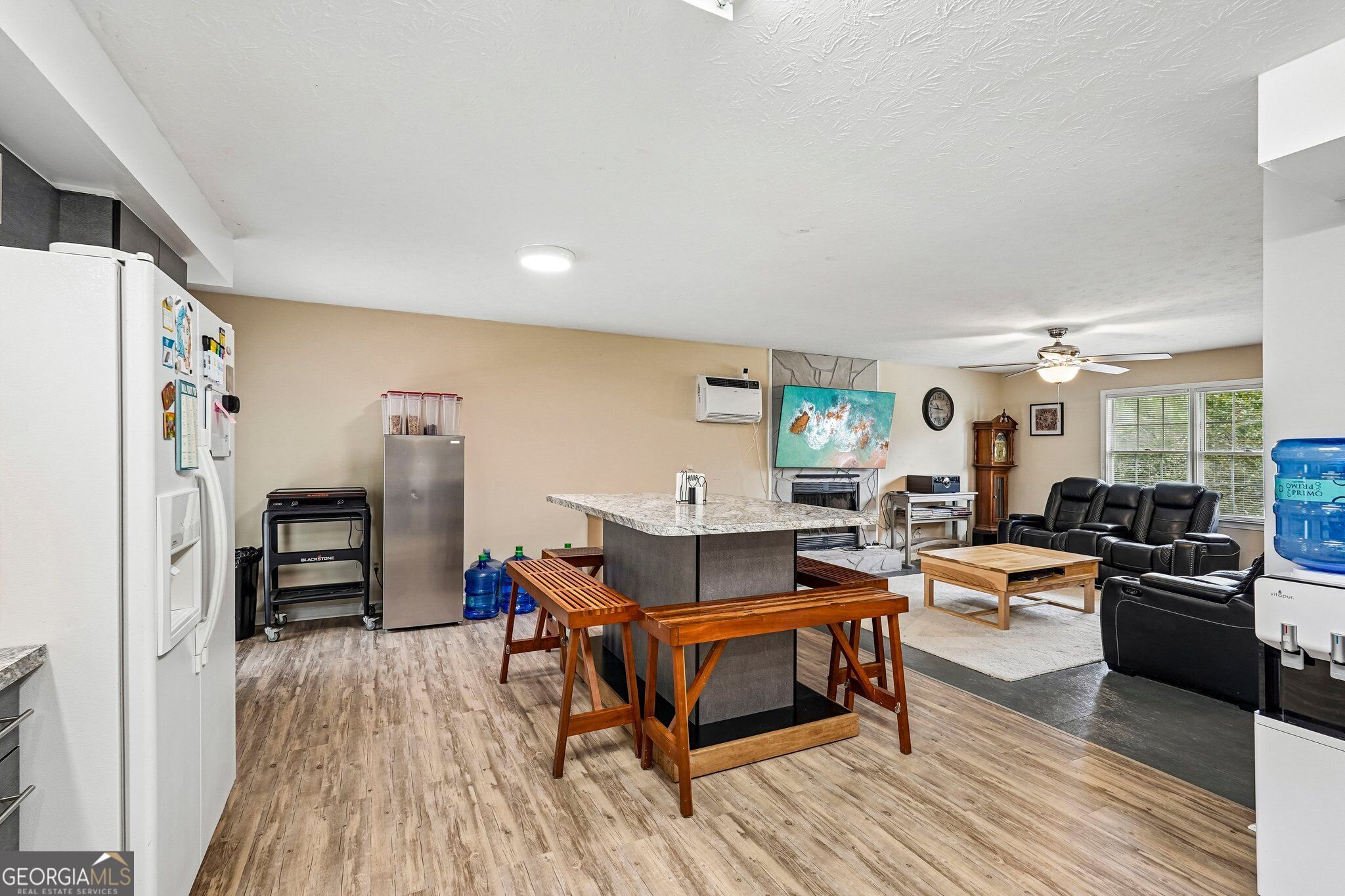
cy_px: 448
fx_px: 598
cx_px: 672
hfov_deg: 96.7
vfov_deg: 73.7
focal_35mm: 16
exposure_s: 1/15
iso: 800
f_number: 8
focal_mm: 16
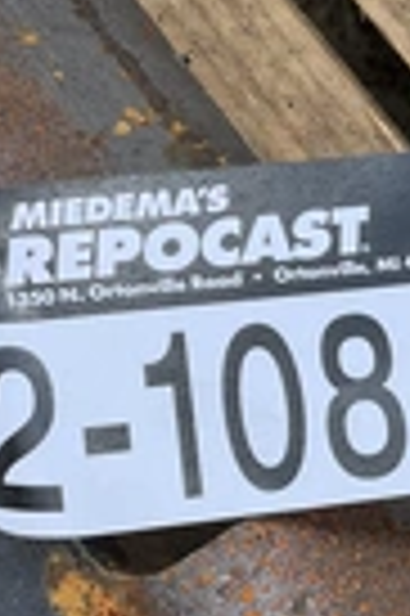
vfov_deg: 23.0
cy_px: 414
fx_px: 1507
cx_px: 523
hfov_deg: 14.9
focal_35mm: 88
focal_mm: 3
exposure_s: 1/1035
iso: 25
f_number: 1.8
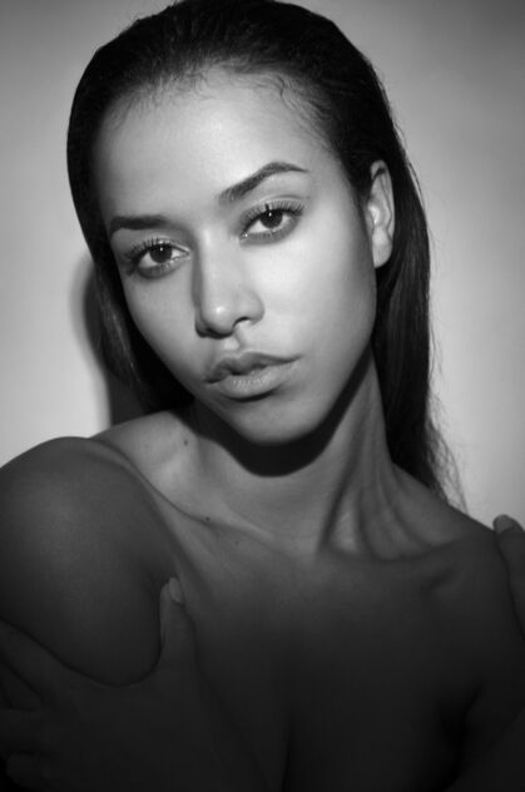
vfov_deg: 27.0
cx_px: 262
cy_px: 396
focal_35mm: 75
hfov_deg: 18.1
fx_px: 1647
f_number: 4
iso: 800
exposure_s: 1/125
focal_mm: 50
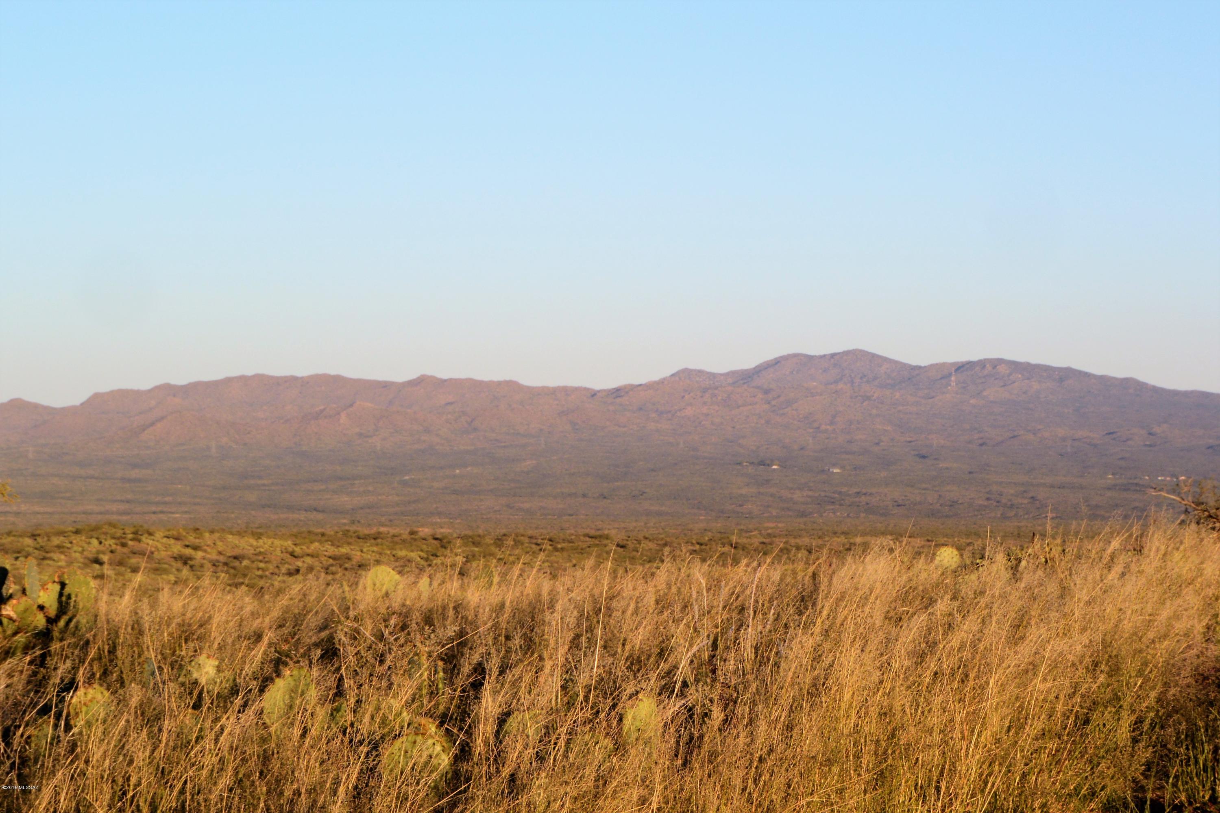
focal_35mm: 114
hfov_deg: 17.9
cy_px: 406
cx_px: 610
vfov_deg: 12.0
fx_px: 3863
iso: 160
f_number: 11
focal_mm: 42.4
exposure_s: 1/125
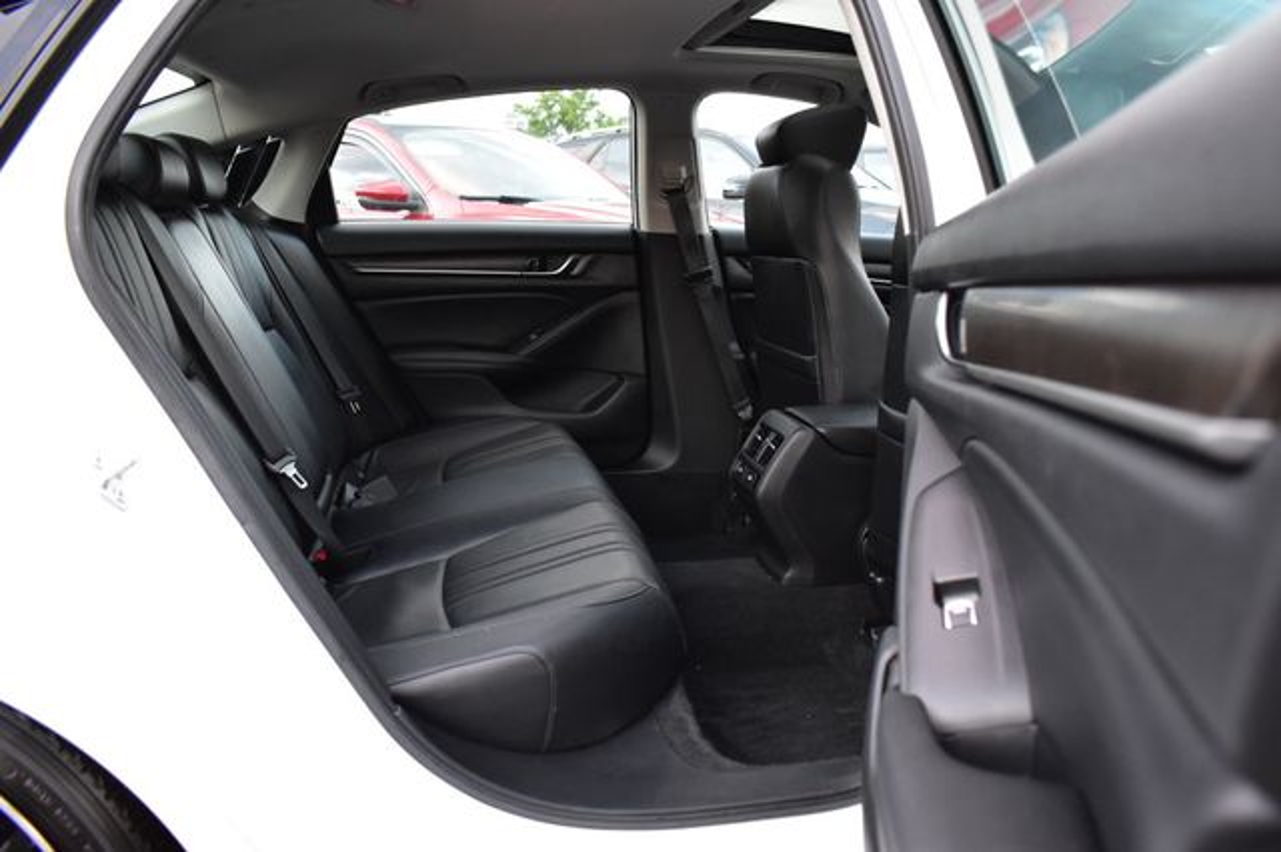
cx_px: 640
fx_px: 960
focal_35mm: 27
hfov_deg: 67.4
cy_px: 426
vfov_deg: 47.9
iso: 1600
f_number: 5
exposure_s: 1/15
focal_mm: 18
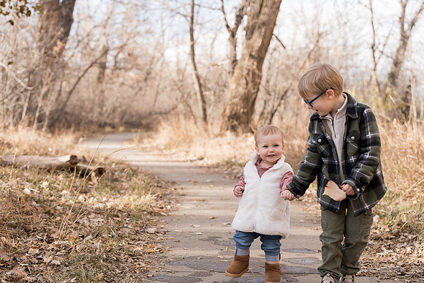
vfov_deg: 19.5
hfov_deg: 28.8
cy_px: 142
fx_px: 825
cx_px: 212
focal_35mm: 70
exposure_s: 1/320
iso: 200
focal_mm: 70
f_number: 4
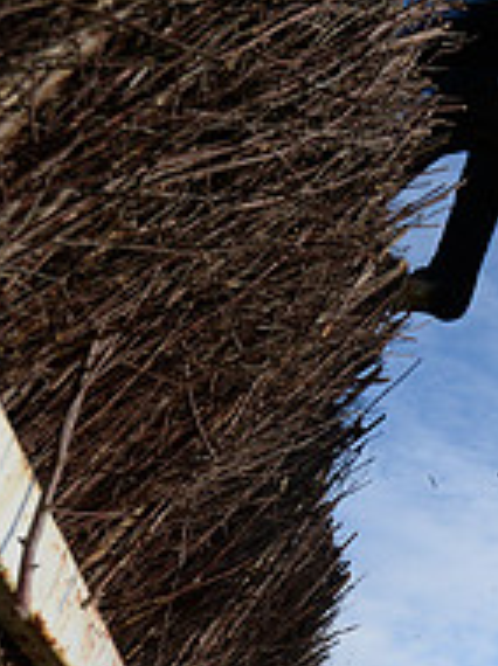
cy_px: 445
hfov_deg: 22.0
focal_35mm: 47
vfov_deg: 40.0
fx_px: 904
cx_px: 849
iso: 1600
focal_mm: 16
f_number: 8
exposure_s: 1/3200
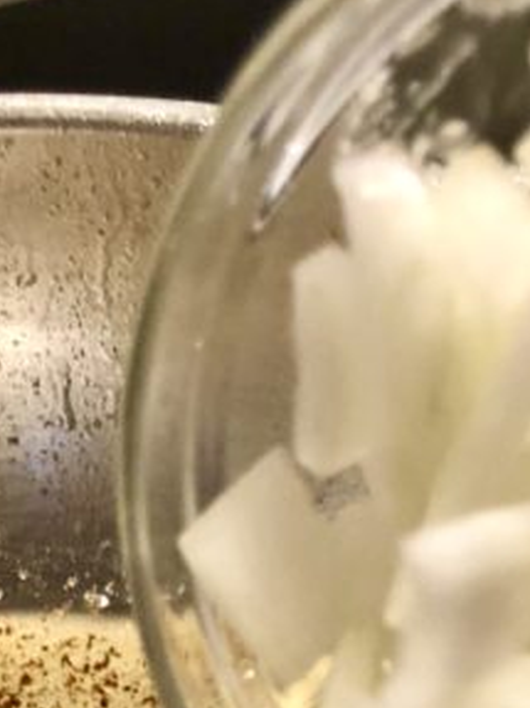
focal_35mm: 100
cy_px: 1211
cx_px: 106
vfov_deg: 16.8
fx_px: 2043
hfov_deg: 14.7
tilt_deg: -61.9
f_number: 1.8
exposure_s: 1/20
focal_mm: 3.99
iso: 40
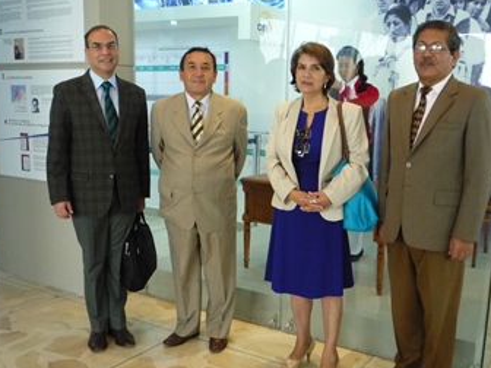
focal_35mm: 40
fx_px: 567
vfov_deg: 35.9
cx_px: 285
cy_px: 204
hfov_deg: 46.6
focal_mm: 5.2
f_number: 3.3
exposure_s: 1/30
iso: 400
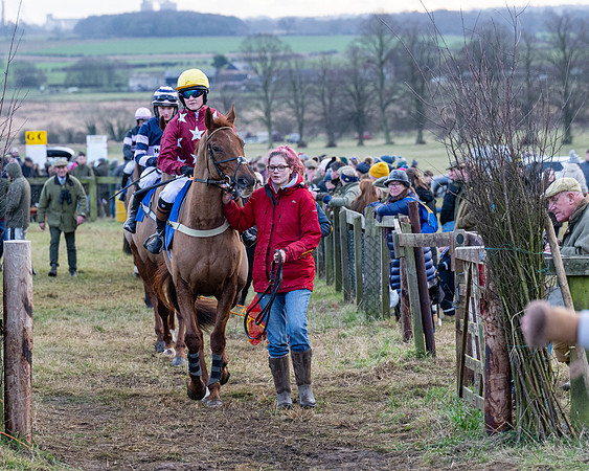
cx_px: 252
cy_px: 236
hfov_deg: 11.0
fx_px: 3063
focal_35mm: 176
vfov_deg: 8.8
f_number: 4
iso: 1000
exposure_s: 1/400
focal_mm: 104
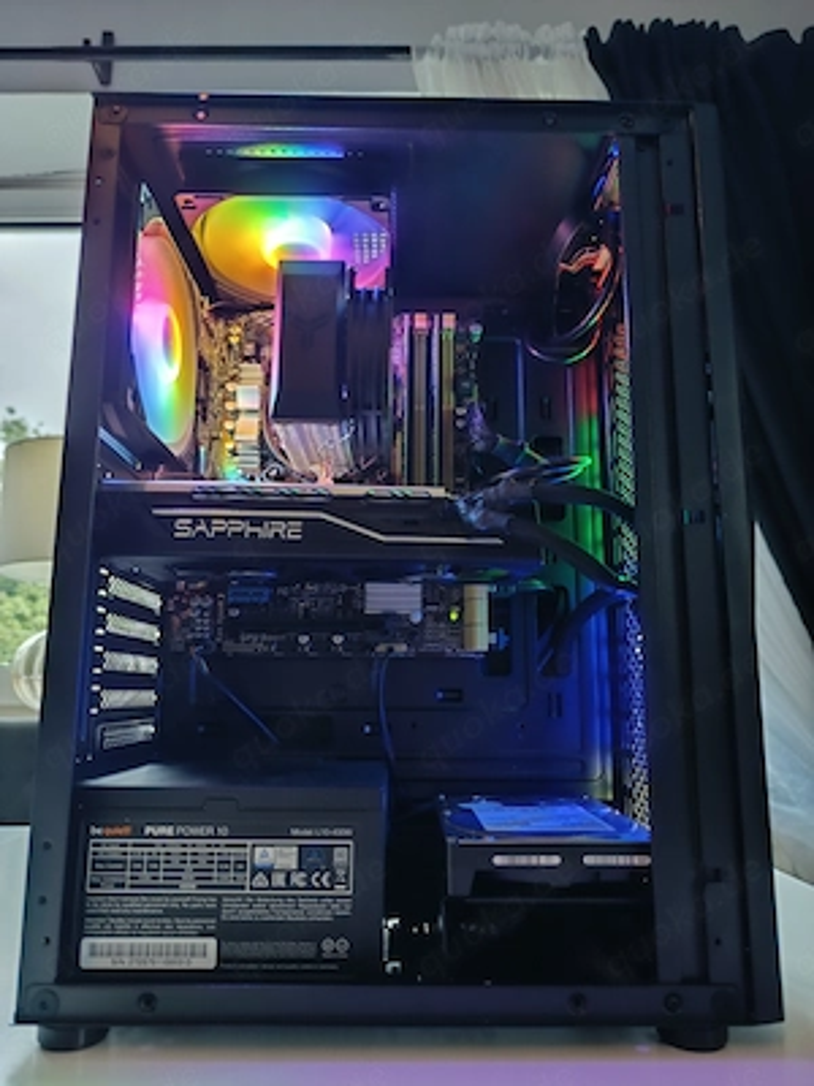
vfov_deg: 71.6
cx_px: 407
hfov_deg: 56.8
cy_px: 543
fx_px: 752
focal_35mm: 24
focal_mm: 6.14
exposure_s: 1/33.3
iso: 820
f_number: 1.65
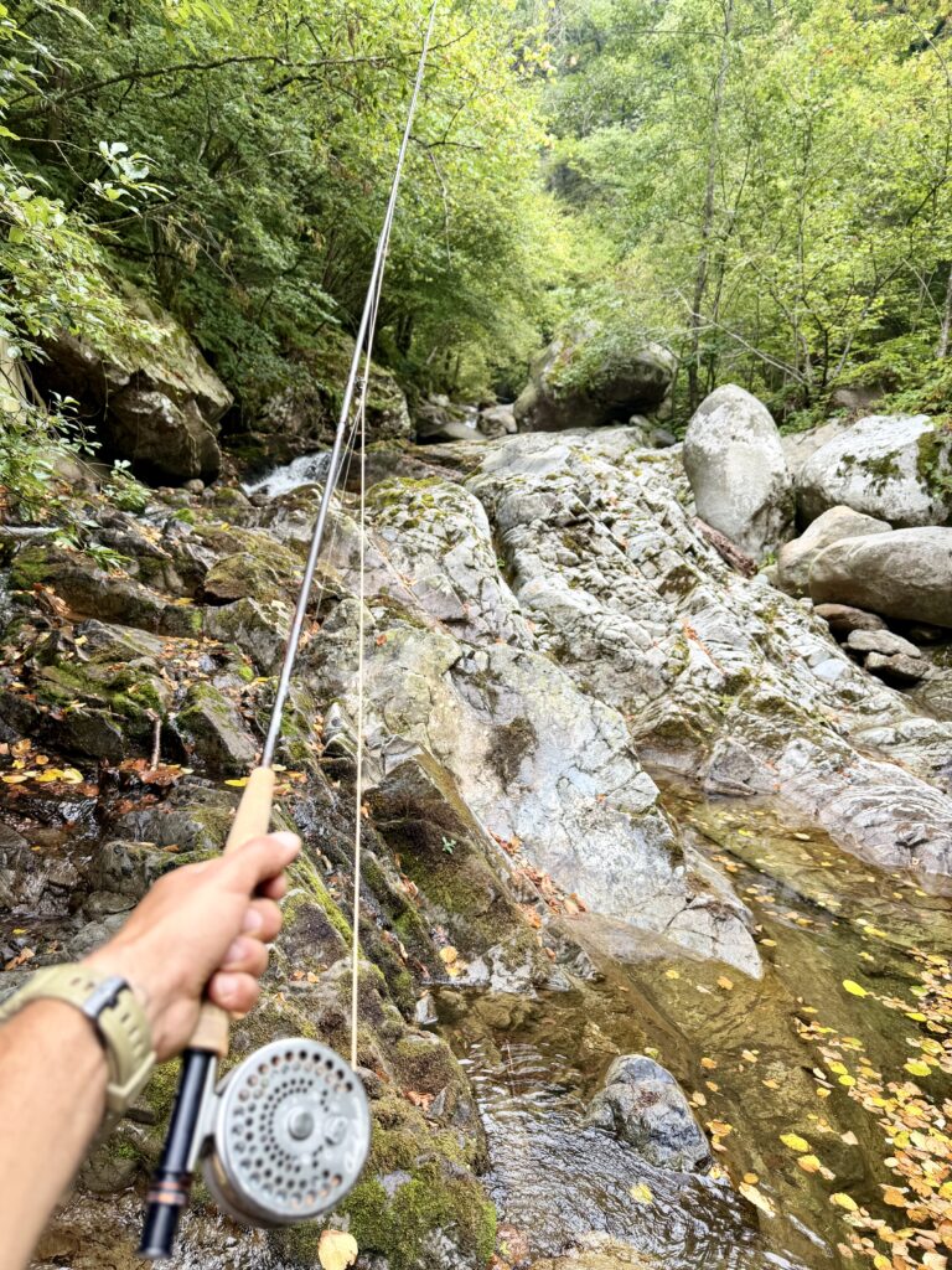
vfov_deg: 71.6
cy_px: 635
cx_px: 476
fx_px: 880
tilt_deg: -9.4
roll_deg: -8.0
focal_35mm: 24
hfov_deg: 56.8
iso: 80
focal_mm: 6.76
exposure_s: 1/319
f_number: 1.78
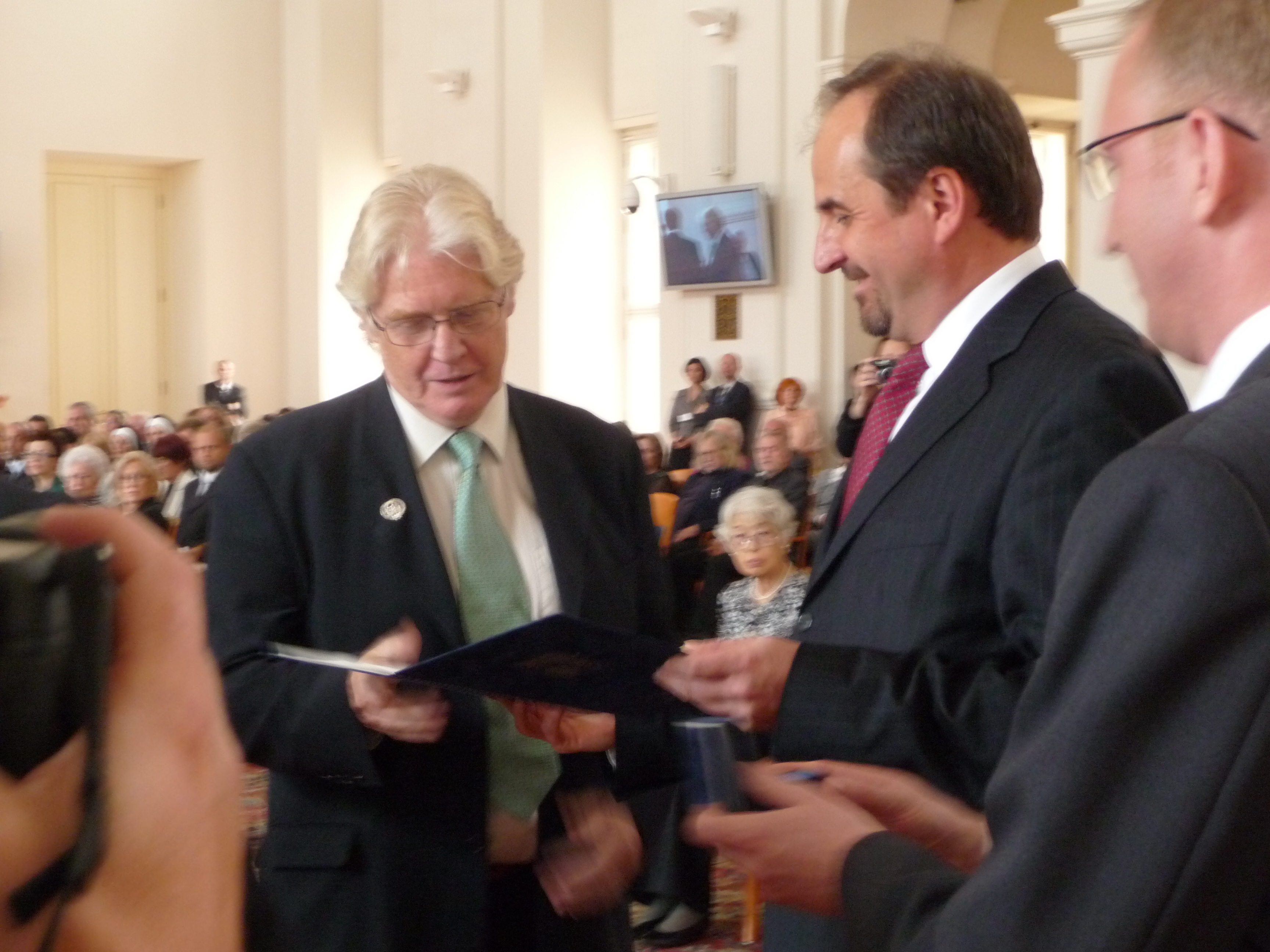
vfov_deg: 26.6
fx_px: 2018
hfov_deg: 34.9
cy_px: 476
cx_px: 635
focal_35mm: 55
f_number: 4.3
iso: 400
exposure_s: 1/8
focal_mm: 9.3
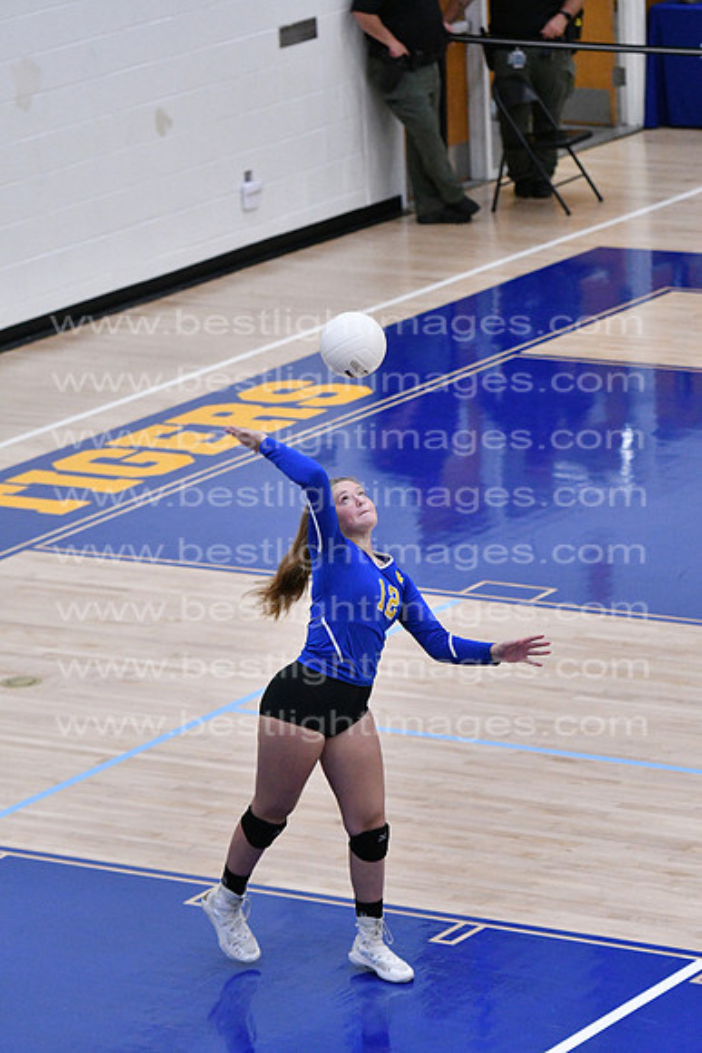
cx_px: 351
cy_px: 526
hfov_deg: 7.5
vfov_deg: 11.2
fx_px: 5349
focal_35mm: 183
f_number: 3.2
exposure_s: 1/1250
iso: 6400
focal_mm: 122
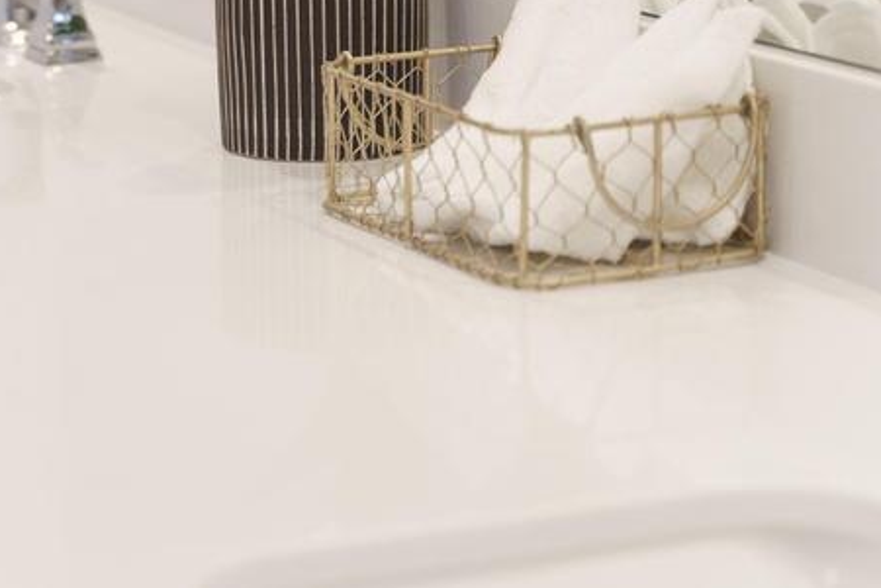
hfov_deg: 17.5
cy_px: -32
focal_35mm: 116
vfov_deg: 11.7
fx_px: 2839
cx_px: 147
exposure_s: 1/160
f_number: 2.8
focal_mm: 51
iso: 640
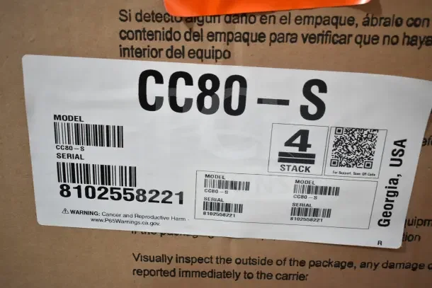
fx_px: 450
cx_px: 216
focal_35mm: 38
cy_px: 144
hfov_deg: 51.3
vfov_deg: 35.5
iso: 1400
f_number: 4
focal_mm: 25
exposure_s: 1/40
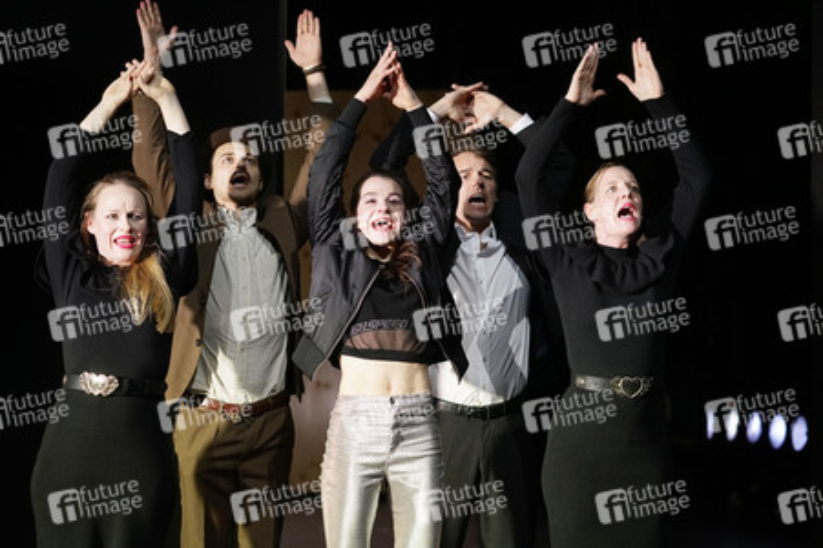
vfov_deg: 16.0
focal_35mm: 85
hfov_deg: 23.9
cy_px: 274
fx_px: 1942
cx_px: 412
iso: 1600
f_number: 3.2
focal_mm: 85
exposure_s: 1/400
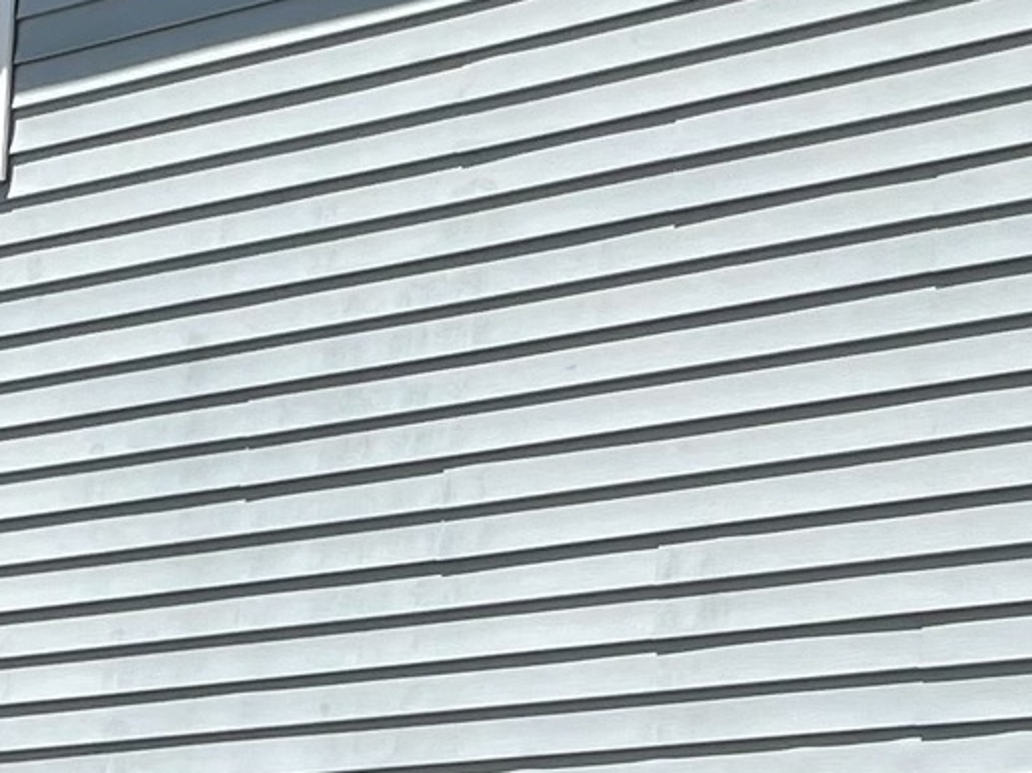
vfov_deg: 9.6
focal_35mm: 155
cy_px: 563
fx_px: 4620
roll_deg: -0.6
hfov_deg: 12.7
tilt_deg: +6.8
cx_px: 850
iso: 32
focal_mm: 5.1
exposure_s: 1/3165
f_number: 1.6
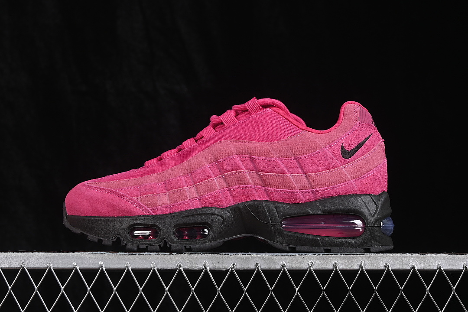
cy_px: 156
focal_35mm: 75
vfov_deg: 18.2
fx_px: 975
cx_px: 234
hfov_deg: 27.0
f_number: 8
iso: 160
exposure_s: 1/80
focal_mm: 50
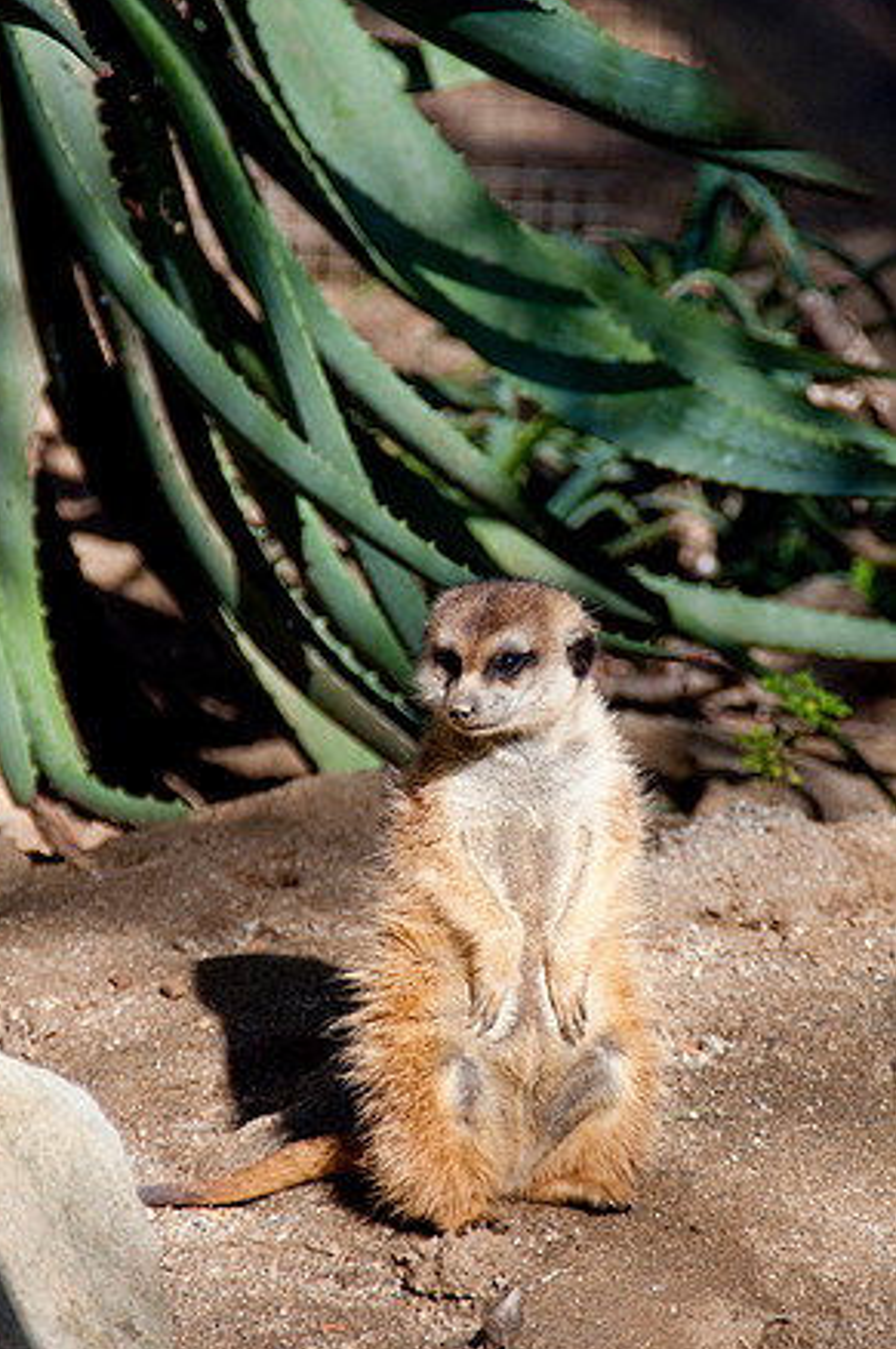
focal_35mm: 231
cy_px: 671
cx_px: 439
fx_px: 8644
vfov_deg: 8.9
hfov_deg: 5.9
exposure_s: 1/1000
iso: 220
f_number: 6.3
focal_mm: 150
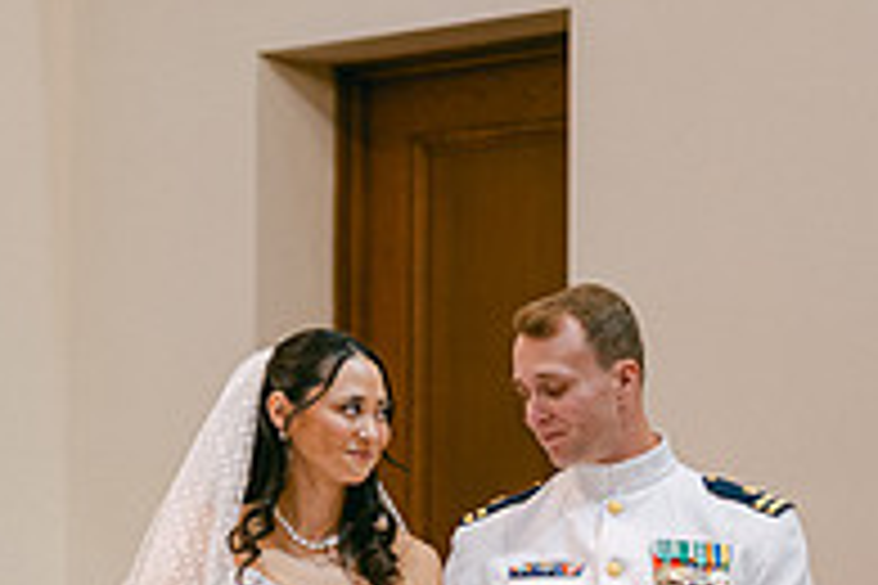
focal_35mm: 255
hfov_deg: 8.0
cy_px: 596
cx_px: 63
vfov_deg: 5.4
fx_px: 6219
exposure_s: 1/125
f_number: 1.8
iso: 400
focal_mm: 85
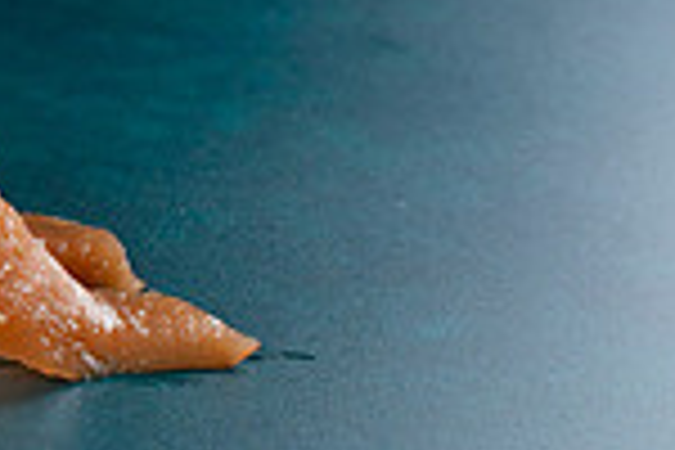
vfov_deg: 7.1
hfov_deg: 10.3
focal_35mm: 193
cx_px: -378
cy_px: 245
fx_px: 3618
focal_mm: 50
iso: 250
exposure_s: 1/250
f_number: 9
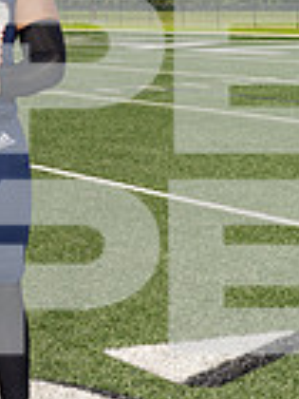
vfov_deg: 20.2
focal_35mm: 96
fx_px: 1106
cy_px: 68
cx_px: -57
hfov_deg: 14.9
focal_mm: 31
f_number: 8
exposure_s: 1/250
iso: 100
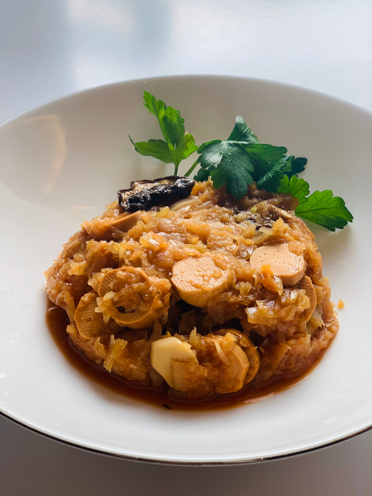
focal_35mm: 52
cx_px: 186
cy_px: 248
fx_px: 745
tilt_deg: -41.6
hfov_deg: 28.0
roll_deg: -0.3
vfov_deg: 36.8
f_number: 2.4
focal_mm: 6
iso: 32
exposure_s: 1/100
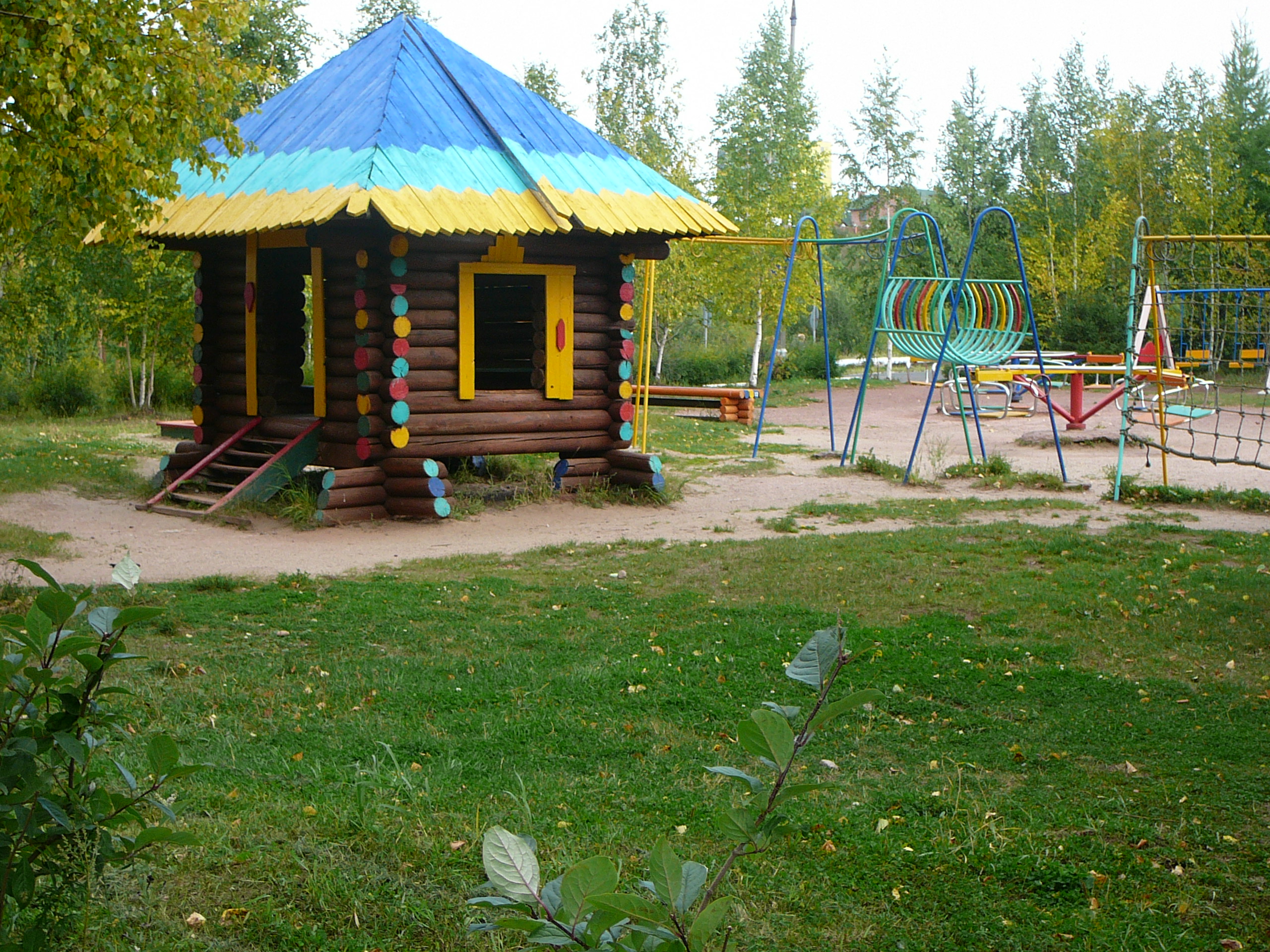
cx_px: 635
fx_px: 2018
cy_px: 476
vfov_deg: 26.6
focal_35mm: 55
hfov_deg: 34.9
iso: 80
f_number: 3.5
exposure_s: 1/200
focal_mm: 8.2
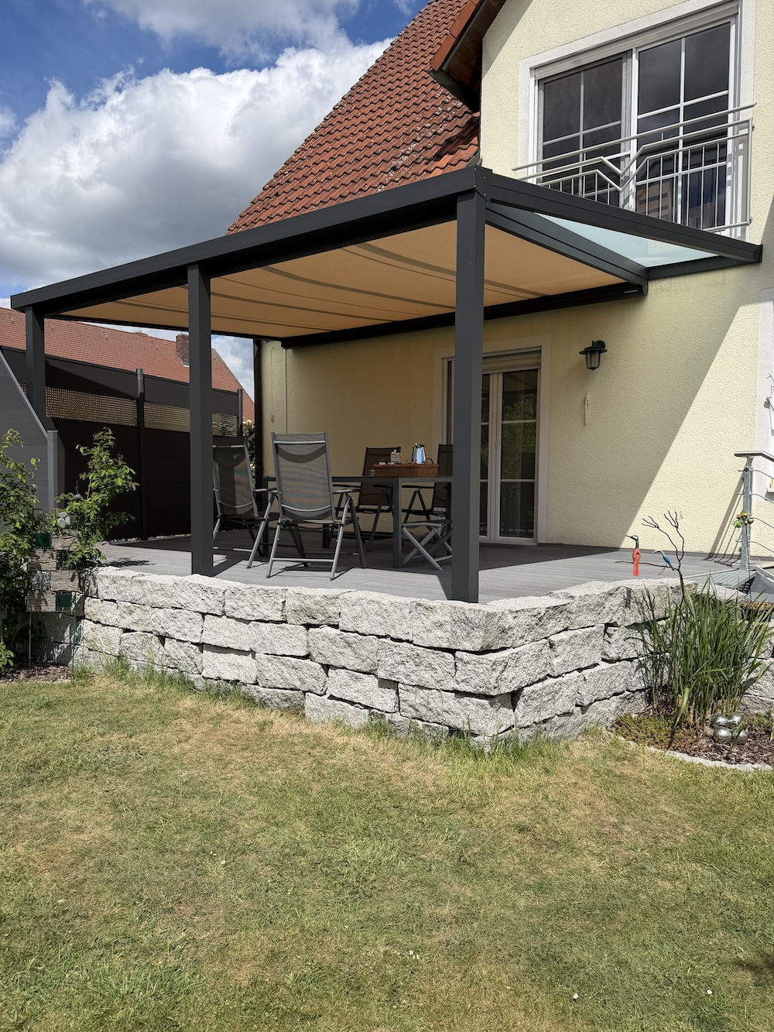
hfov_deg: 56.8
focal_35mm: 24
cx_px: 387
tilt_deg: -3.3
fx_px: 715
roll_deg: -1.0
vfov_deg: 71.6
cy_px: 516
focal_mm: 6.76
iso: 80
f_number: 1.78
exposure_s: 1/6711
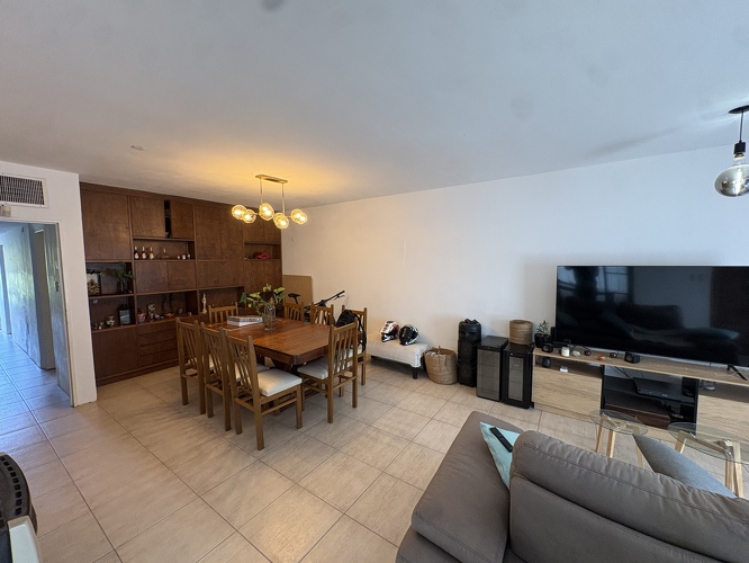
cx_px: 374
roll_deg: +1.1
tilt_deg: -4.0
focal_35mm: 14
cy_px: 282
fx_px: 303
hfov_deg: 102.0
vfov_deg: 85.7
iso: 200
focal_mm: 2.22
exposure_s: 1/100
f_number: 2.2
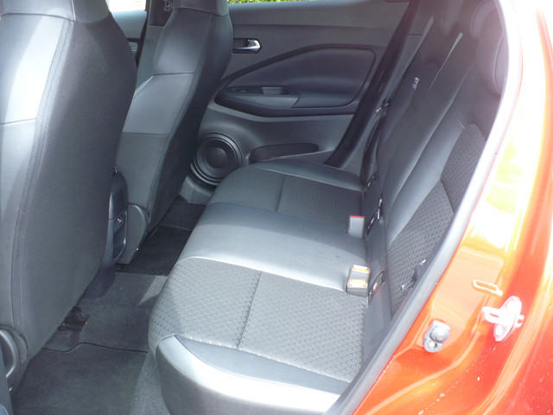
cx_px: 276
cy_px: 208
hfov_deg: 50.1
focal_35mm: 37
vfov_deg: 38.7
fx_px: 591
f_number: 2.8
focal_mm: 6.1
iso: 100
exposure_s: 1/30
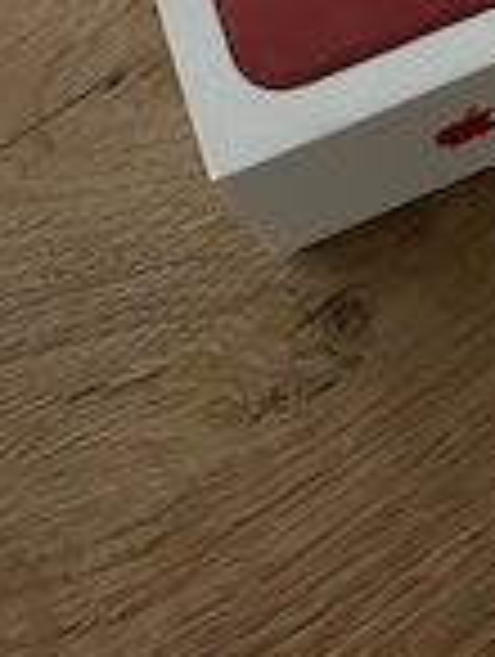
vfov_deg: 24.2
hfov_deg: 19.1
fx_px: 1350
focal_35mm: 71
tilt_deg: -57.6
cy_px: -184
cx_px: 662
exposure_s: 1/25
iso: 800
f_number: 1.6
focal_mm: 5.96
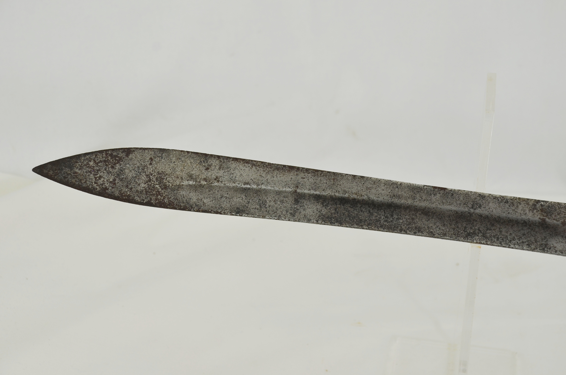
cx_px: 283
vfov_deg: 17.4
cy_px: 188
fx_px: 1224
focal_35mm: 78
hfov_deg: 26.0
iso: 250
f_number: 5.6
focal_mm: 52
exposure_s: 1/125
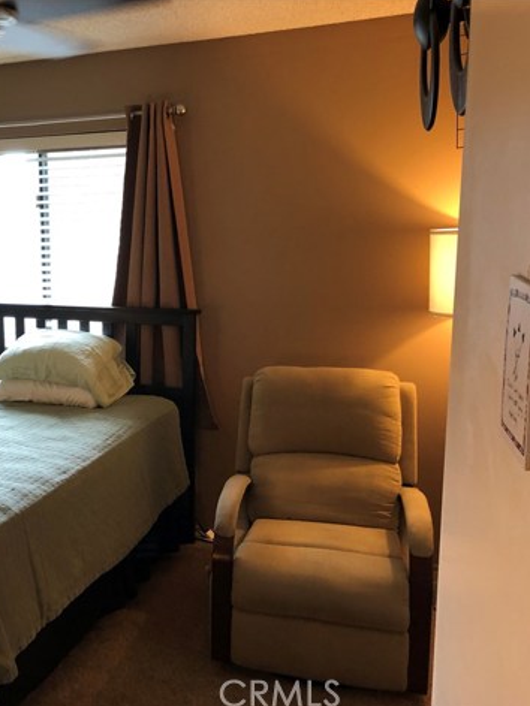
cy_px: 356
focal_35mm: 38
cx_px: 78
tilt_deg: -11.3
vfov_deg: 49.0
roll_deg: +1.6
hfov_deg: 36.0
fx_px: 776
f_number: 1.8
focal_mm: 4
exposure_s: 1/15
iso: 40
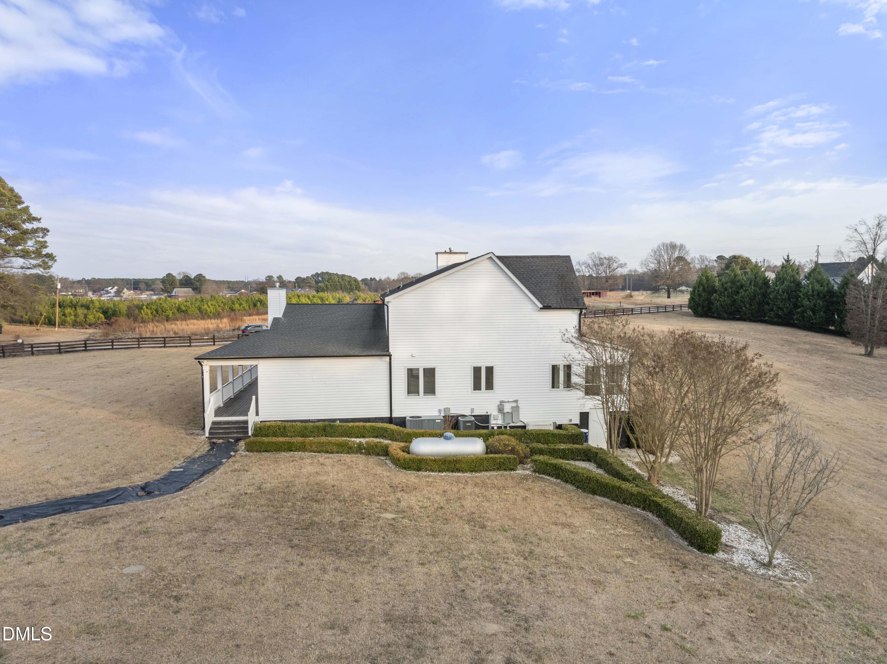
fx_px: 615
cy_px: 332
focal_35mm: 24
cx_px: 444
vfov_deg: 56.8
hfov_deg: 71.6
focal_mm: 12.29
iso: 150
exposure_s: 1/800
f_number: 2.8
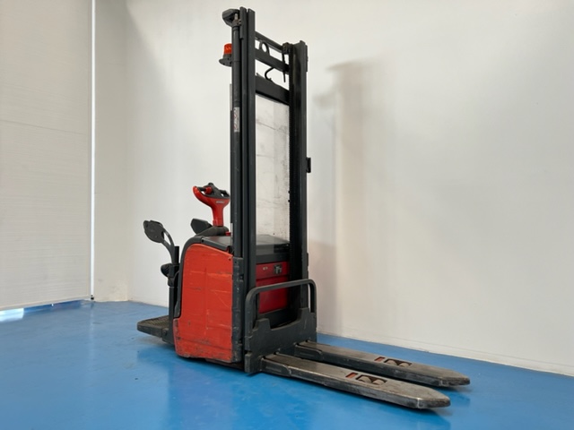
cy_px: 215
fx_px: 431
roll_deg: -0.1
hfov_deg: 67.3
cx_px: 287
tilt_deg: +1.6
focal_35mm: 26
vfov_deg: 53.1
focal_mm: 5.7
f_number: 1.5
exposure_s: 1/121
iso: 80
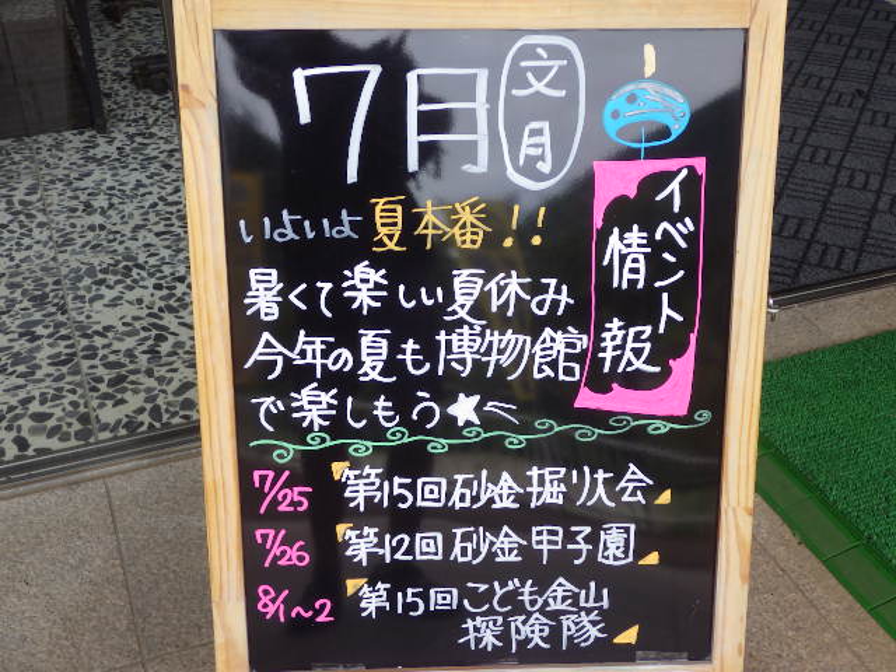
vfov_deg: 32.9
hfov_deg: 42.9
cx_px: 448
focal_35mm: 44
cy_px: 336
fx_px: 1139
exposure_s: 1/125
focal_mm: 7.9
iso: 125
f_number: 4
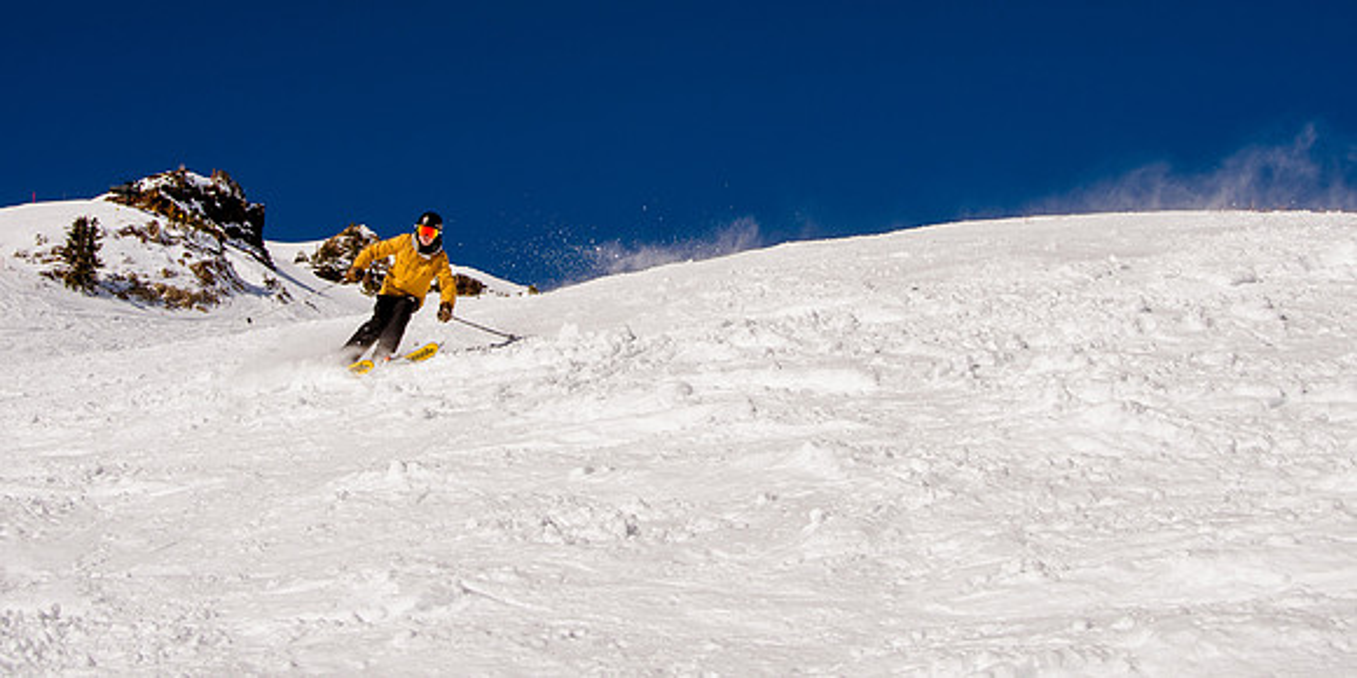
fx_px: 2296
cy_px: 153
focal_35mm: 65
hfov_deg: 32.9
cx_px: 667
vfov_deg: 16.7
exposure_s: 1/800
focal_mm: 35
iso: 160
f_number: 10
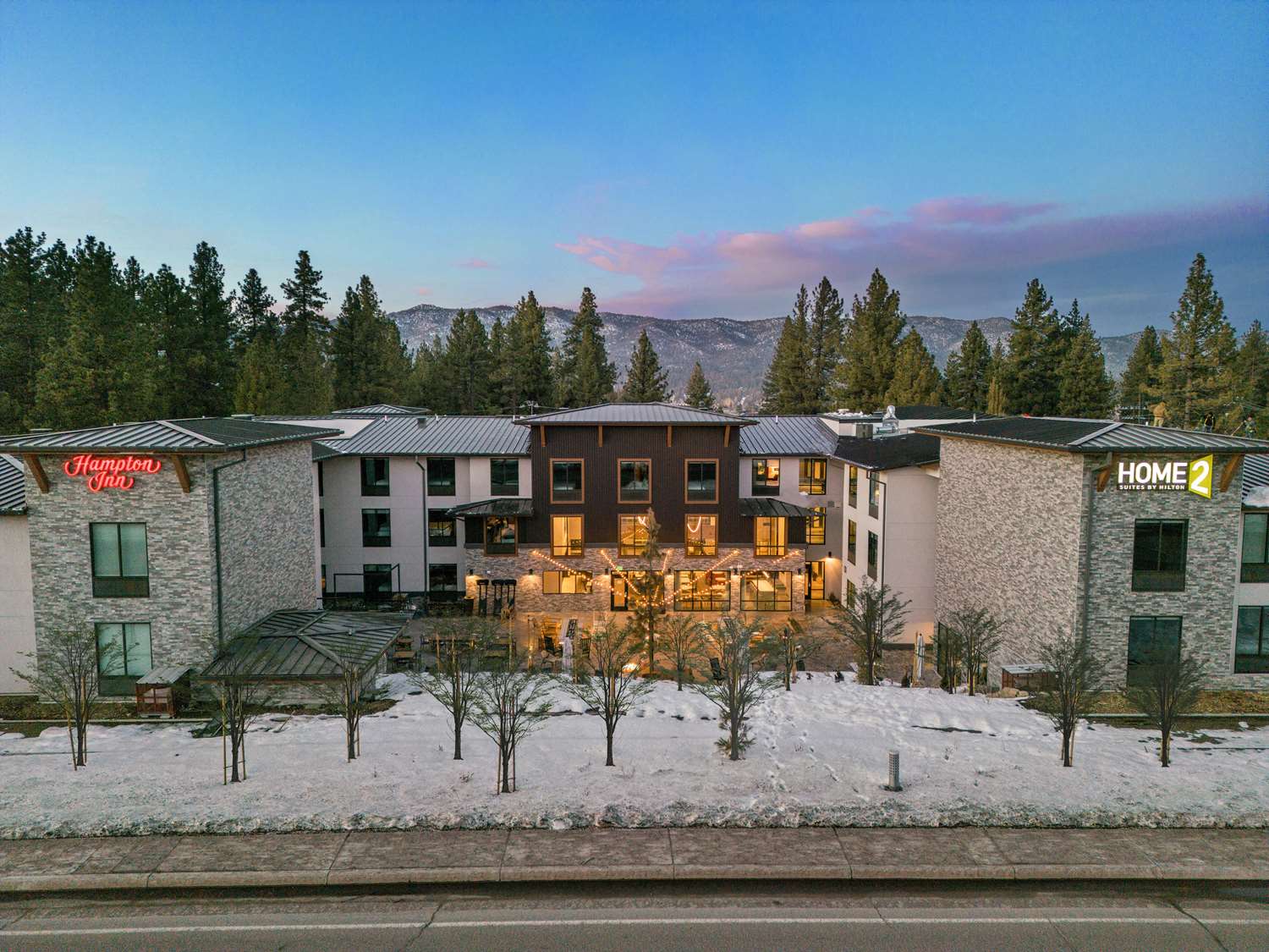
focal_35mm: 24
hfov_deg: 71.6
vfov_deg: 56.8
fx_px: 880
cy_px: 476
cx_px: 634
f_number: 1.7
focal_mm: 6.72
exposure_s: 1/60
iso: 100
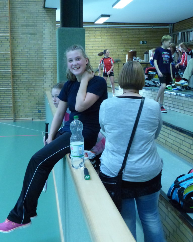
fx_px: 328
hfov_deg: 32.8
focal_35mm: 46
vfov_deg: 40.3
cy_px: 123
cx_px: 97
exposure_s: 1/125
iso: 1600
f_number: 3.2
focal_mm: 7.8
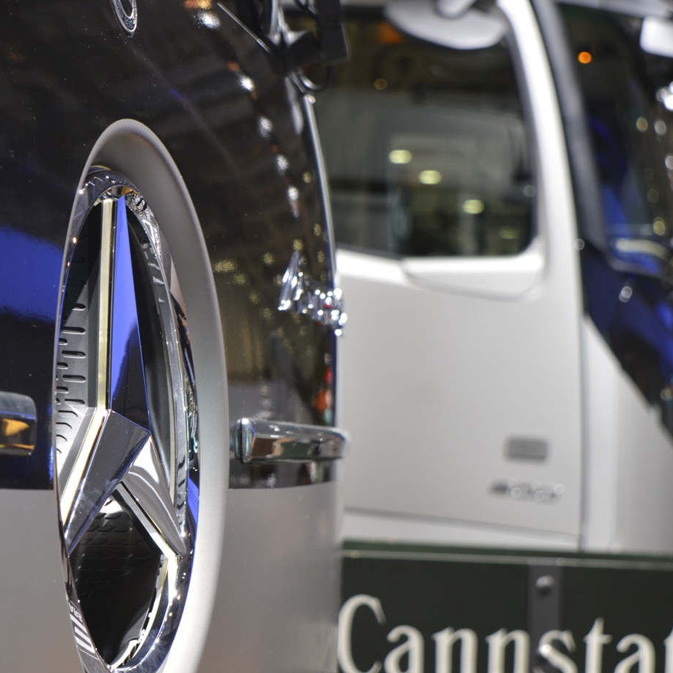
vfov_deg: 15.3
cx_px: 257
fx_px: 2501
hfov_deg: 15.3
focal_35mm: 114
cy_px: 362
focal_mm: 55
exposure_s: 1/50
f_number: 5.6
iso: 400
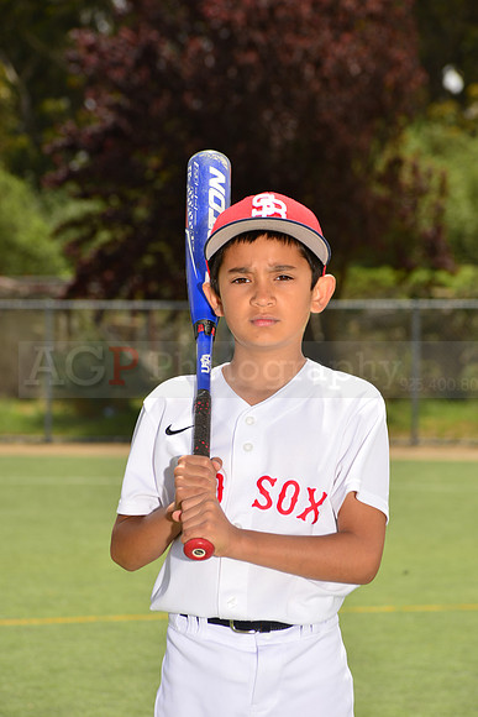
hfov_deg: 8.6
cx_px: 239
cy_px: 358
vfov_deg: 12.8
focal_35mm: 160
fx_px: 3185
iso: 125
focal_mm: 160
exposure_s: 1/200
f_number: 11
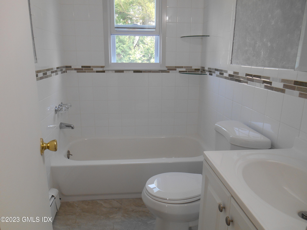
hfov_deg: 67.3
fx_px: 231
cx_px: 154
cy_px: 115
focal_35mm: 26
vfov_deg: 53.1
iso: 100
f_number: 3.4
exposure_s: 1/30
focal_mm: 4.7
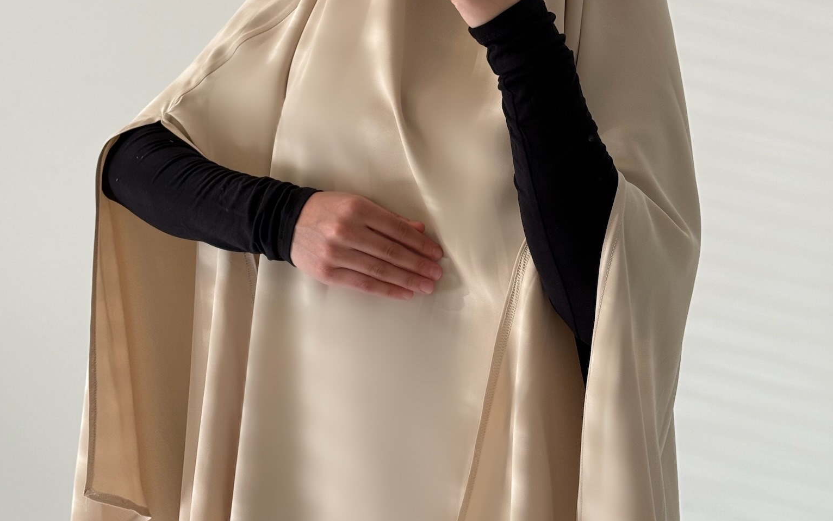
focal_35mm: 68
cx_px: 416
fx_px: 1544
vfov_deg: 19.0
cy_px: 116
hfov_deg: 30.2
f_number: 1.78
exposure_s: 1/79
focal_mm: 6.76
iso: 100
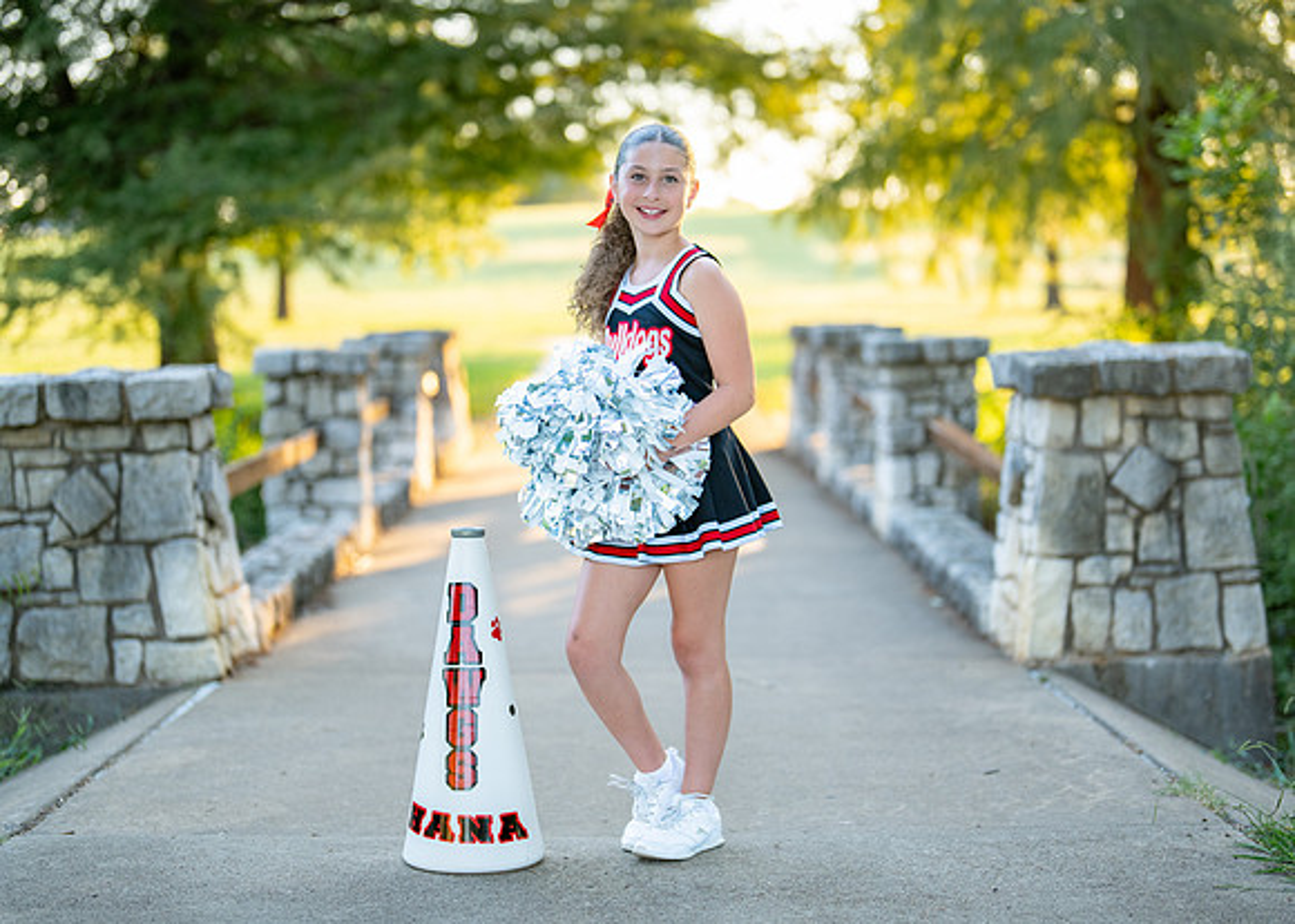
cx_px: 650
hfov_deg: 32.3
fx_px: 2240
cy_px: 456
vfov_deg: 23.3
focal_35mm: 61
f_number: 1.2
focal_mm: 50
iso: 200
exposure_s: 1/800
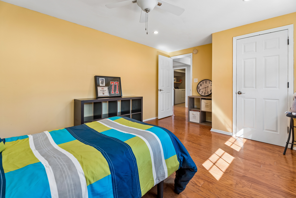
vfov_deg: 73.7
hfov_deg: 96.7
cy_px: 99
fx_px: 132
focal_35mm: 16
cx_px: 148
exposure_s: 1/20
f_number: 7.1
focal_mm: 16
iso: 400
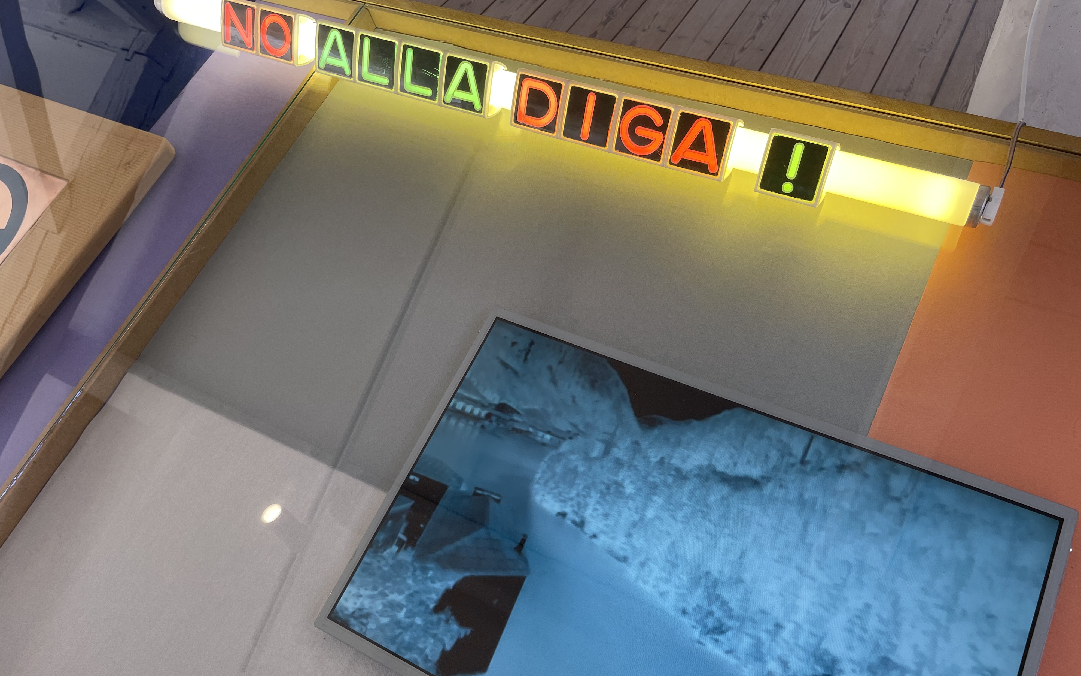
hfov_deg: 66.5
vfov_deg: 44.5
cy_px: 362
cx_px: 534
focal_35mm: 28
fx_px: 825
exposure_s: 1/111
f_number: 1.6
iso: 32
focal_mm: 4.2
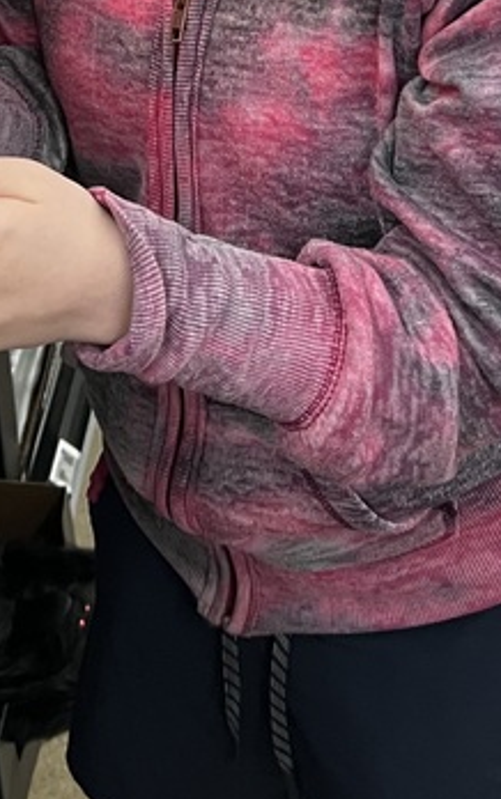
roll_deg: +5.8
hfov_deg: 16.1
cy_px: -106
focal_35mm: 81
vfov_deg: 23.7
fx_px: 1767
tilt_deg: -22.4
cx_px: 209
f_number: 1.5
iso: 200
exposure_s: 1/55
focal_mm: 5.7
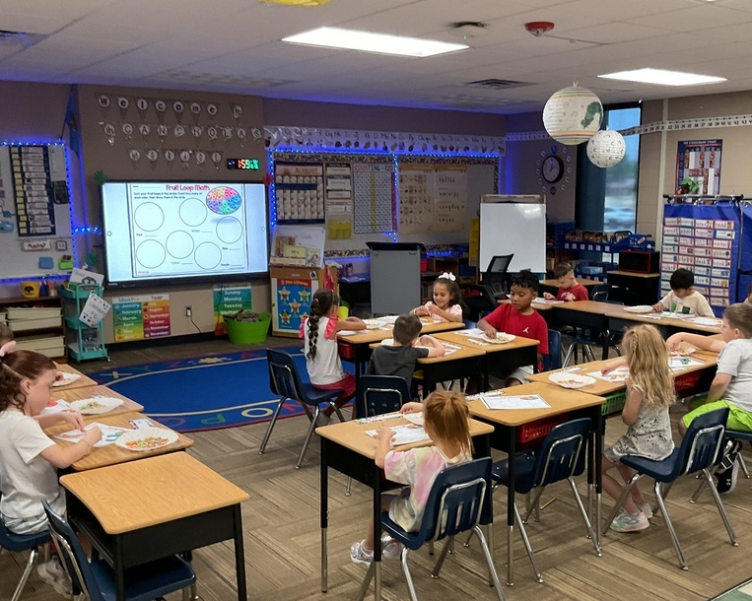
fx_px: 846
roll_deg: +1.0
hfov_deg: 47.7
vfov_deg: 39.0
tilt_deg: -10.9
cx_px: 447
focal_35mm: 38
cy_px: 350
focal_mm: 3
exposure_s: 1/60
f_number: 1.8
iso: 160
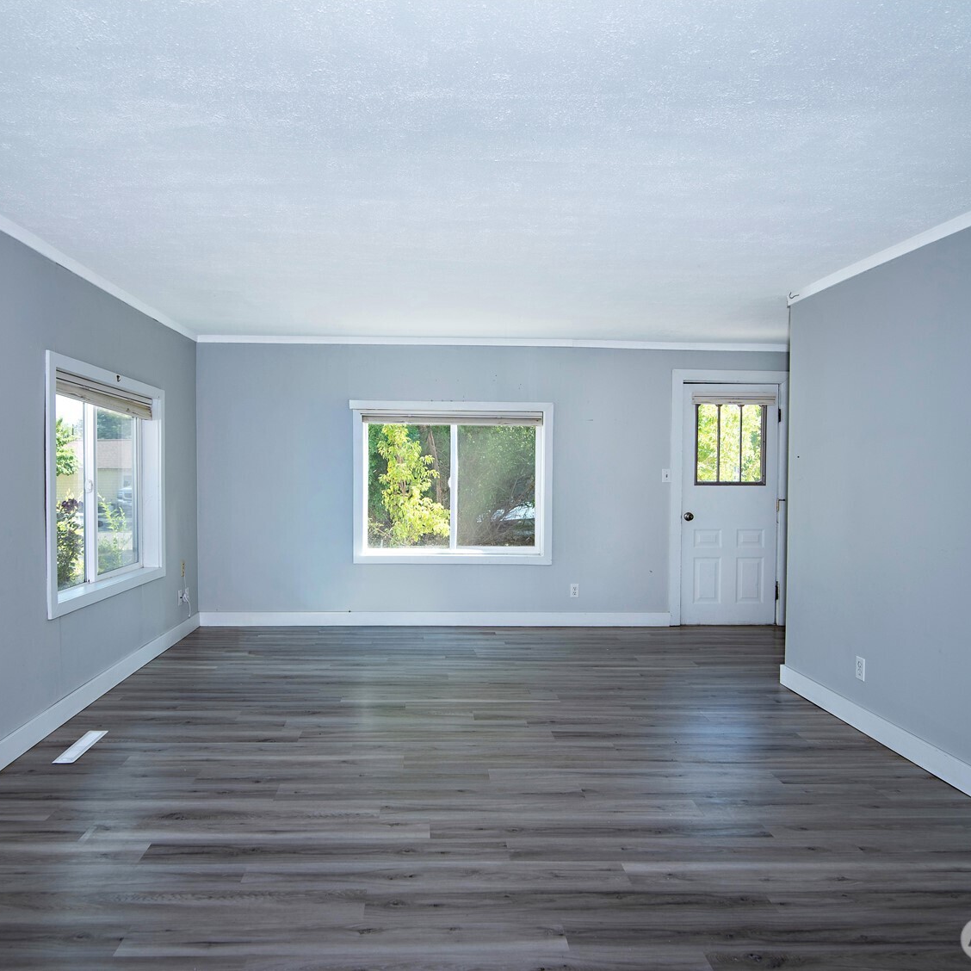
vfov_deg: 67.3
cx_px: 441
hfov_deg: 67.1
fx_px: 730
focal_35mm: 23
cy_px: 485
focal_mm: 18
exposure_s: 1/125
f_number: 5.6
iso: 200
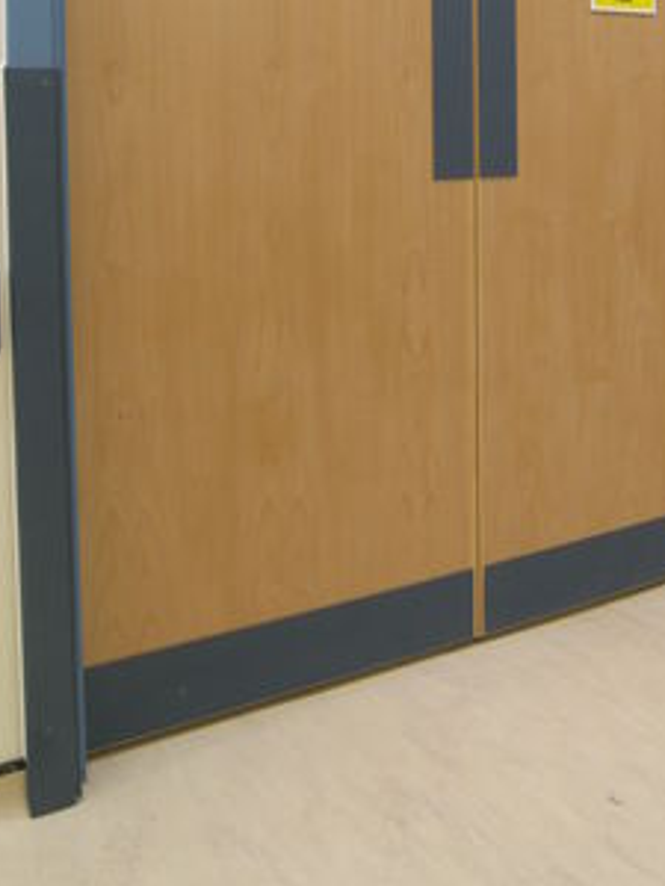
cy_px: 165
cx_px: 412
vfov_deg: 36.7
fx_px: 1281
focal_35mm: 50
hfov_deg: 29.0
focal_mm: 6.4
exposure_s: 1/20
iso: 100
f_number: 3.2
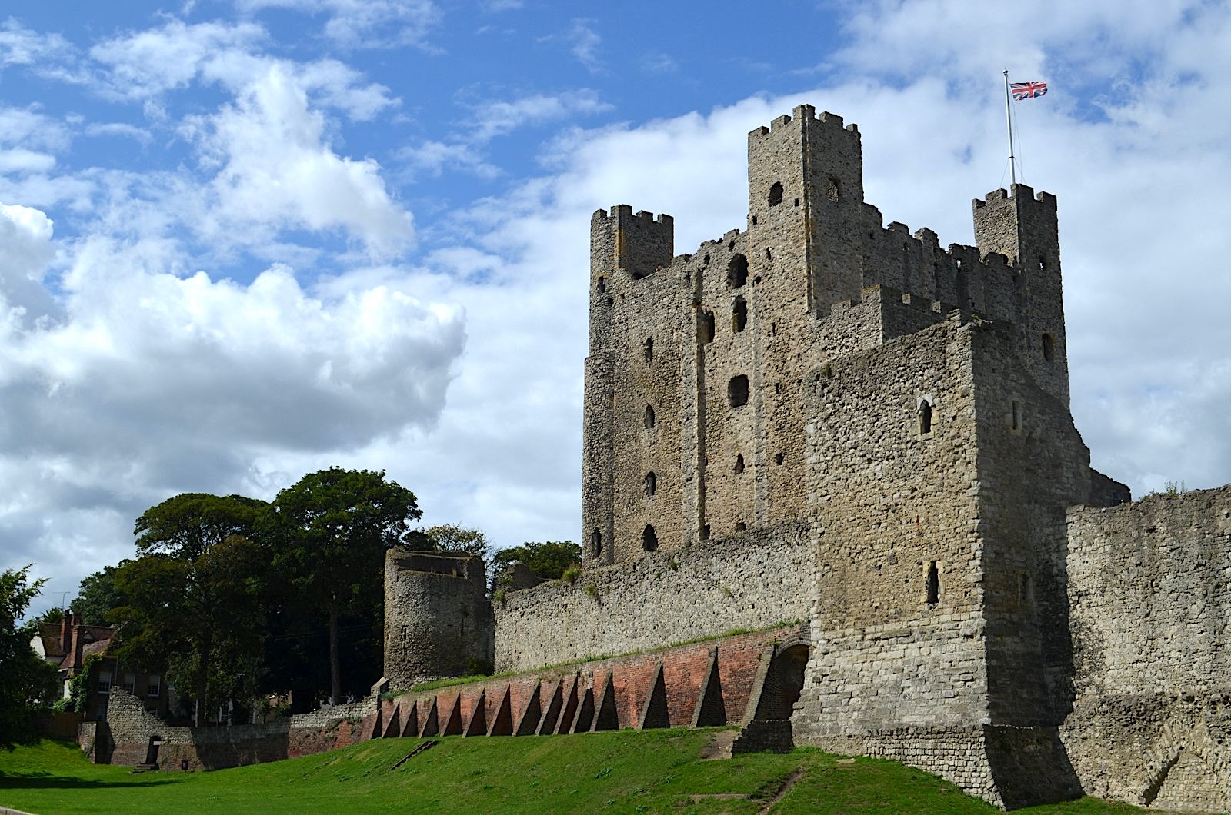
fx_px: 1484
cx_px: 616
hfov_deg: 45.0
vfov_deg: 30.7
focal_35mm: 44
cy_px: 408
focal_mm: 29
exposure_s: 1/500
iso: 200
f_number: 11
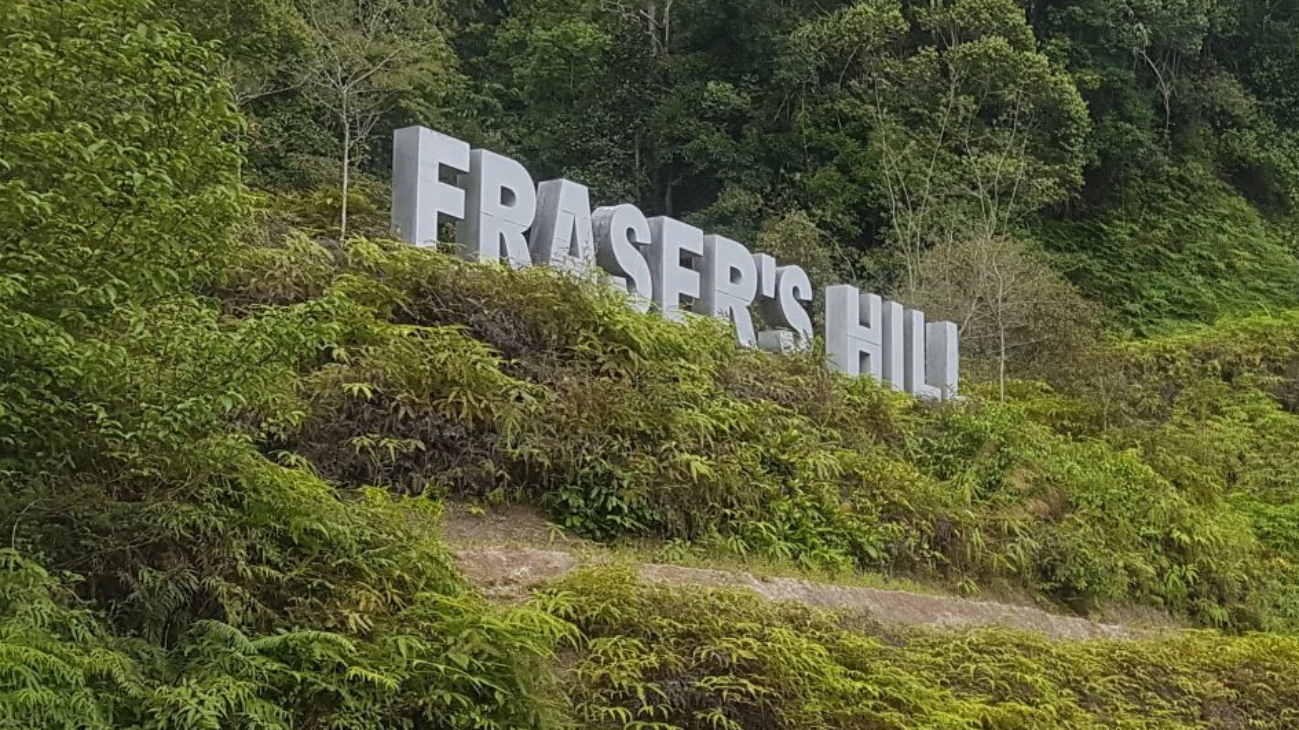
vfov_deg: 19.9
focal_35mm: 60
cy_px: 568
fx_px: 2067
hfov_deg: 32.2
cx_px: 1298
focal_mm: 4.2
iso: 40
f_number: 1.7
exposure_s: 1/373
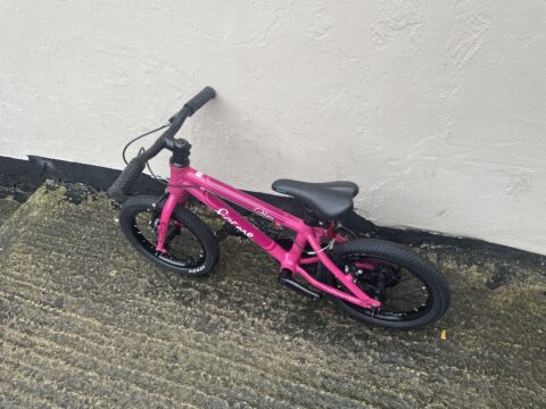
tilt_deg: -47.4
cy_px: 204
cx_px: 273
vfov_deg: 53.1
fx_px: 410
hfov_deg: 67.3
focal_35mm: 26
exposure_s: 1/121
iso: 80
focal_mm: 4.2
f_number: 1.6
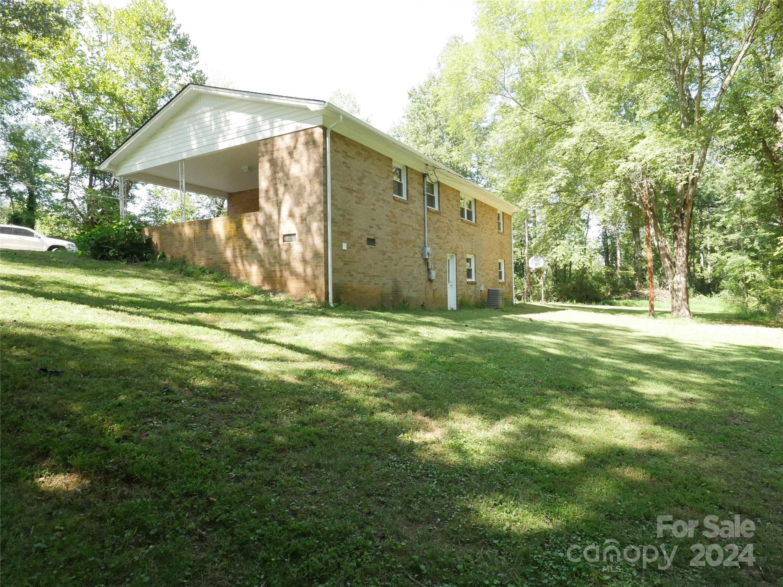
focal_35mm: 20
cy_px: 294
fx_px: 452
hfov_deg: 81.7
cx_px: 392
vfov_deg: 66.0
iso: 3200
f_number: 6.3
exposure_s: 1/640
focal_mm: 10
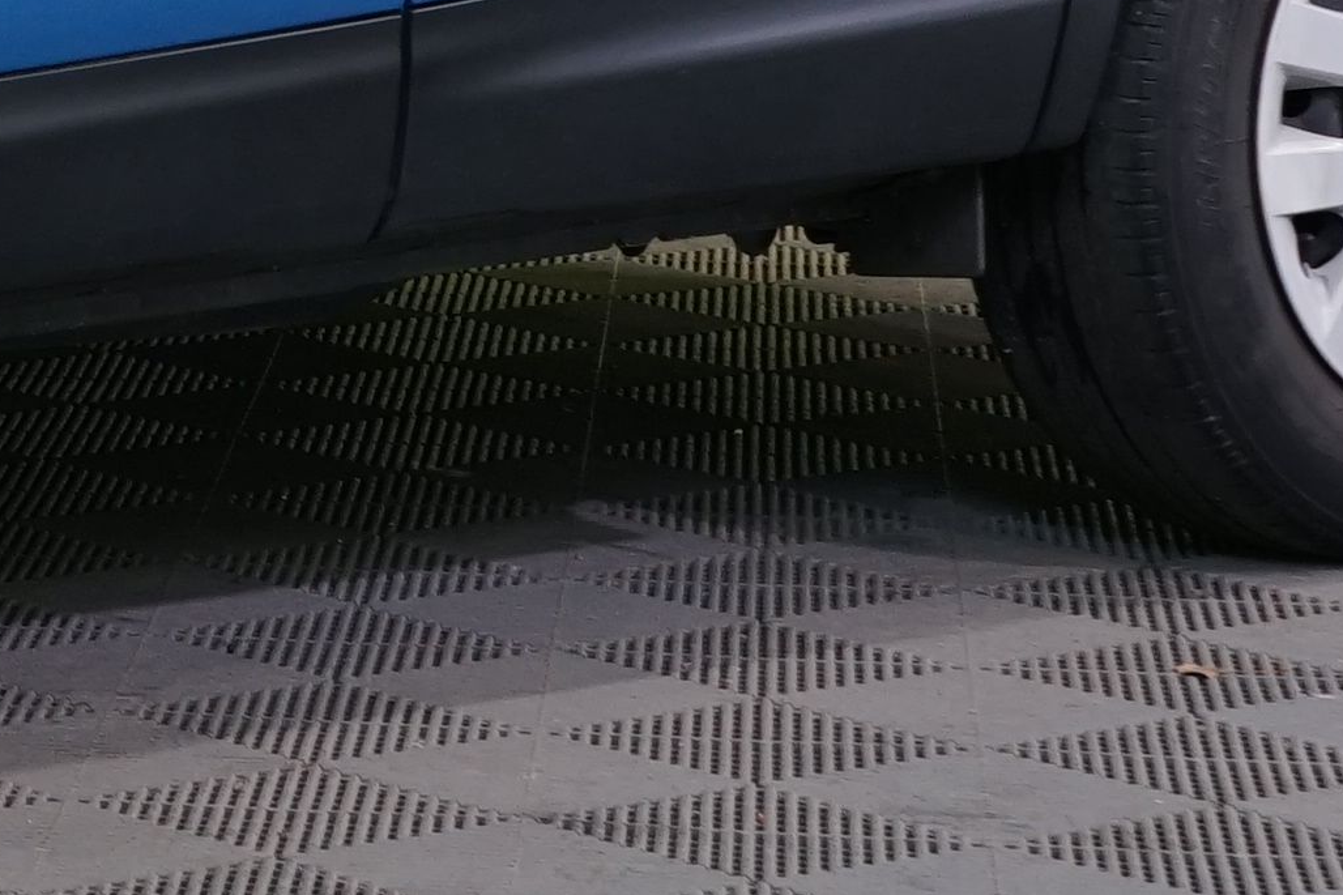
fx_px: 6751
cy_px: -251
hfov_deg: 10.7
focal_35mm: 181
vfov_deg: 7.5
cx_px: -1033
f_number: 6.3
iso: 640
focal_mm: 31
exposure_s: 1/30
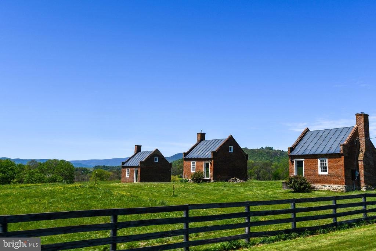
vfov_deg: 36.9
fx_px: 376
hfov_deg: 53.1
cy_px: 126
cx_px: 188
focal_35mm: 36
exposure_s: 1/400
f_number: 10
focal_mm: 24
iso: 100
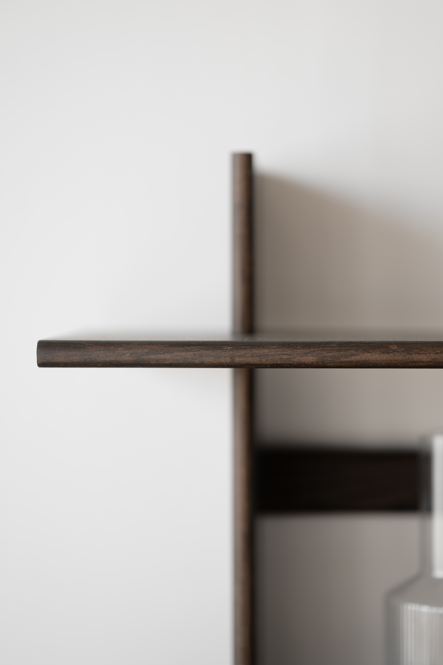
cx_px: 222
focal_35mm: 85
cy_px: 332
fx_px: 1569
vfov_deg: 23.9
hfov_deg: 16.1
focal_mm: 85
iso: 160
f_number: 1.8
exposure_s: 1/100
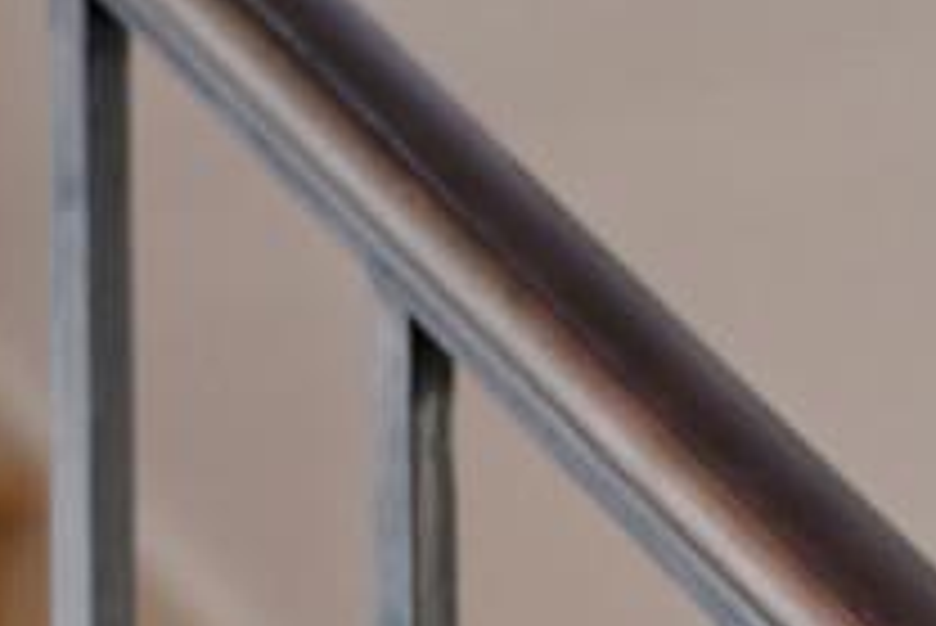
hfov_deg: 7.4
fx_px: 7185
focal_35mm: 276
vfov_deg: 4.7
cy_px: 2067
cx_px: 976
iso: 640
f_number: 2.8
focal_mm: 38.3
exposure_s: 1/125
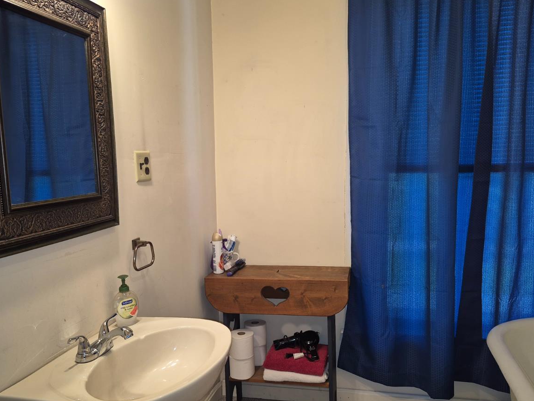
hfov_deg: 59.9
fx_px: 463
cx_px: 280
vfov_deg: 46.8
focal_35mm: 30
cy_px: 213
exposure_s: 1/40
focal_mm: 5.4
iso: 100
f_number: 1.8
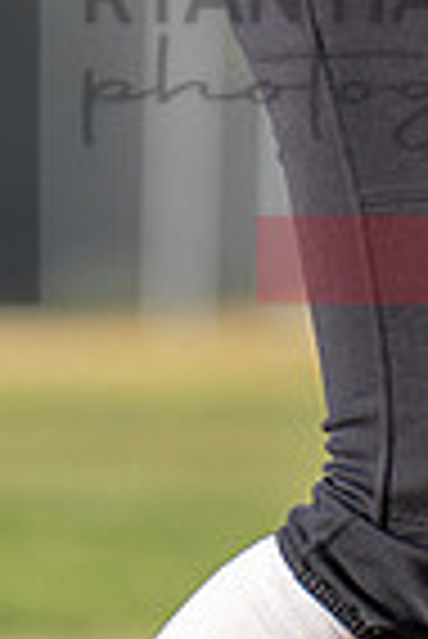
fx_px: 24477
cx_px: 799
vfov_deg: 1.5
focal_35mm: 1376
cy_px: -610
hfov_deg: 1.0
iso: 200
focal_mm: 200
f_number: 2.8
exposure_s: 1/2500
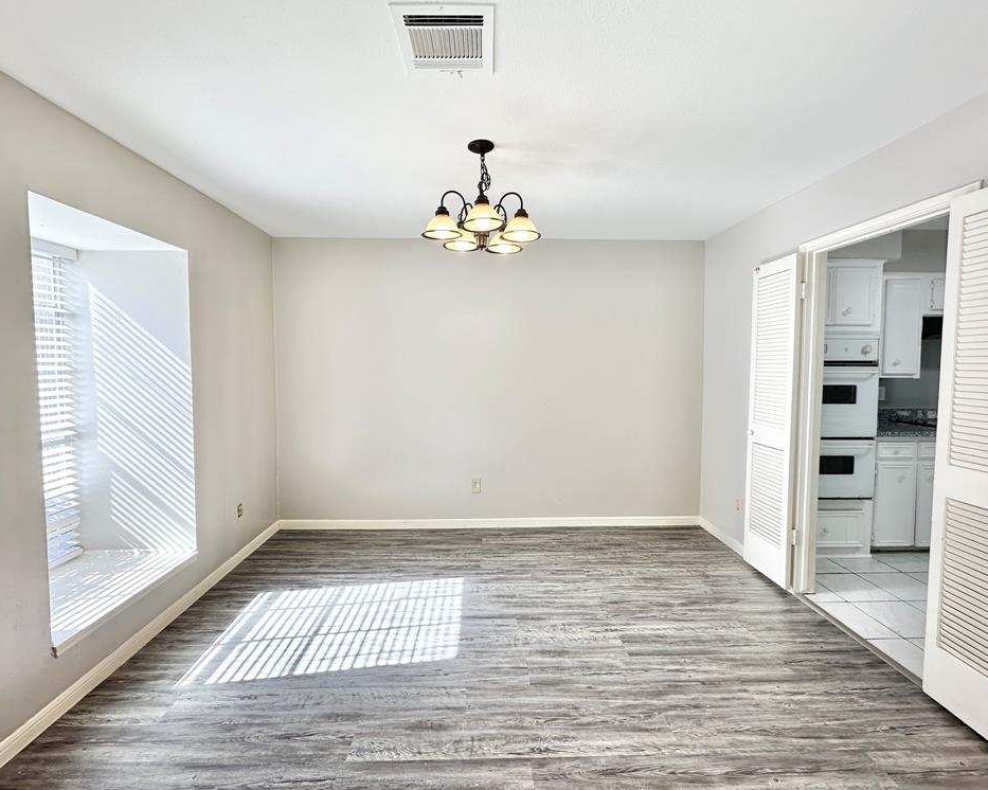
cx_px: 488
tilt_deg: -2.9
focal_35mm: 15
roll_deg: -0.4
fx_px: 439
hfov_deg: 96.8
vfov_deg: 84.0
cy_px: 387
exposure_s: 1/141
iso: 40
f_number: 2.2
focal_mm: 2.22
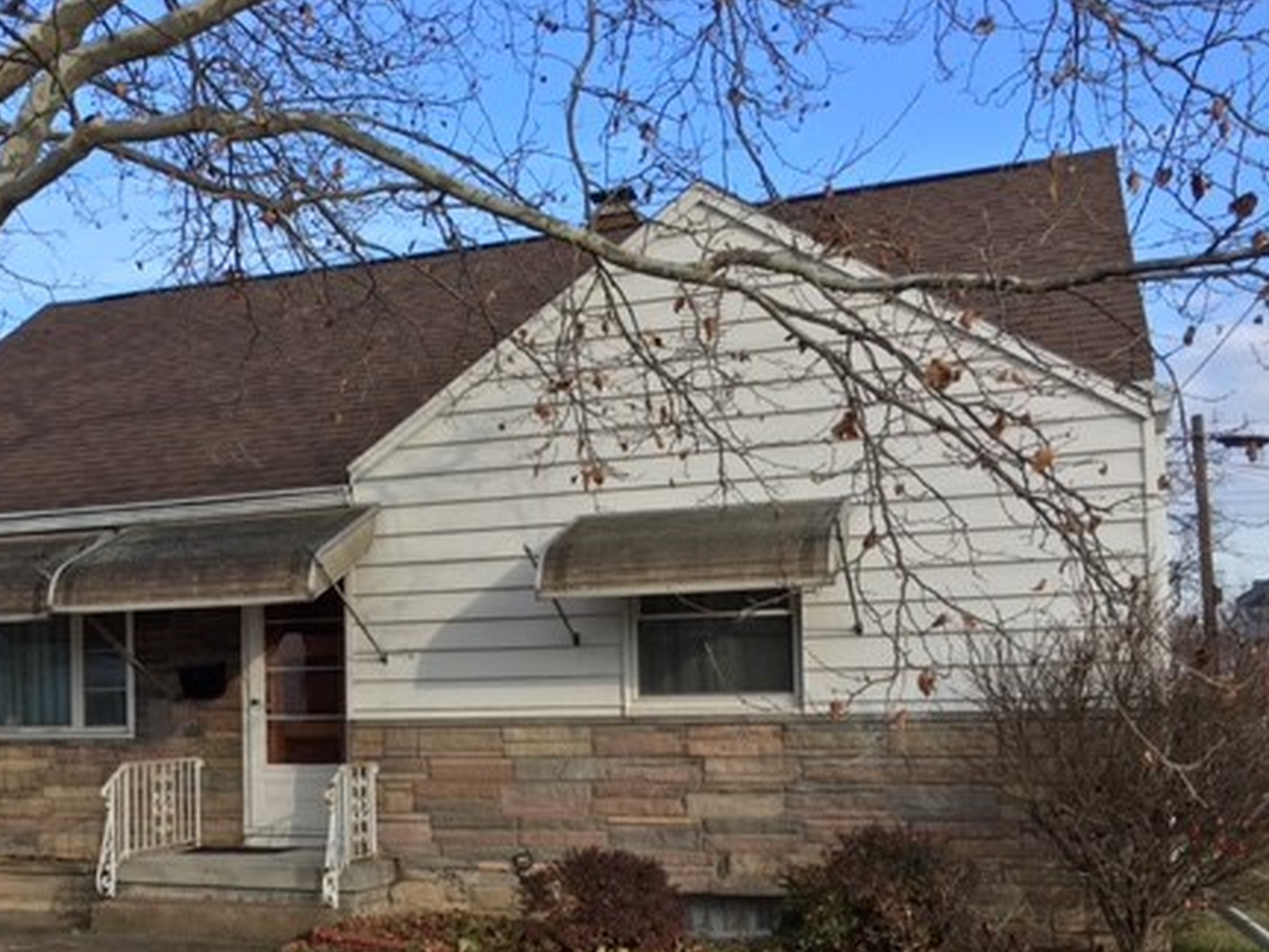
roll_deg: +0.9
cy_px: 676
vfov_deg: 33.1
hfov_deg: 42.7
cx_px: 338
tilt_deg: +1.6
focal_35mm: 43
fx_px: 1576
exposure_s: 1/754
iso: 25
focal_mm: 4.15
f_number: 2.2
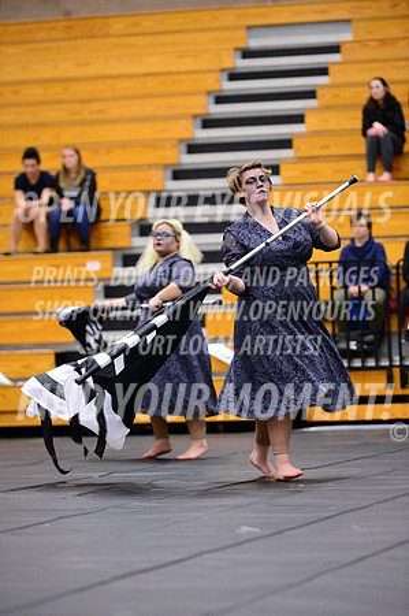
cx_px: 204
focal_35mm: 155
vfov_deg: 13.3
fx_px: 2647
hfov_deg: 8.8
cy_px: 308
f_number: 2.8
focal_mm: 155
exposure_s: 1/320
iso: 8000
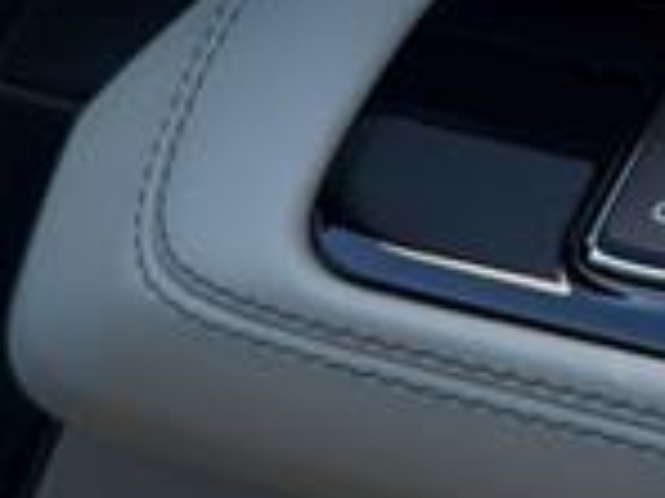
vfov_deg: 7.1
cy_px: -269
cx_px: 1429
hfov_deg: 8.9
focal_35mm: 207
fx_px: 3977
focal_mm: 6.76
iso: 64
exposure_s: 1/1242
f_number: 1.78
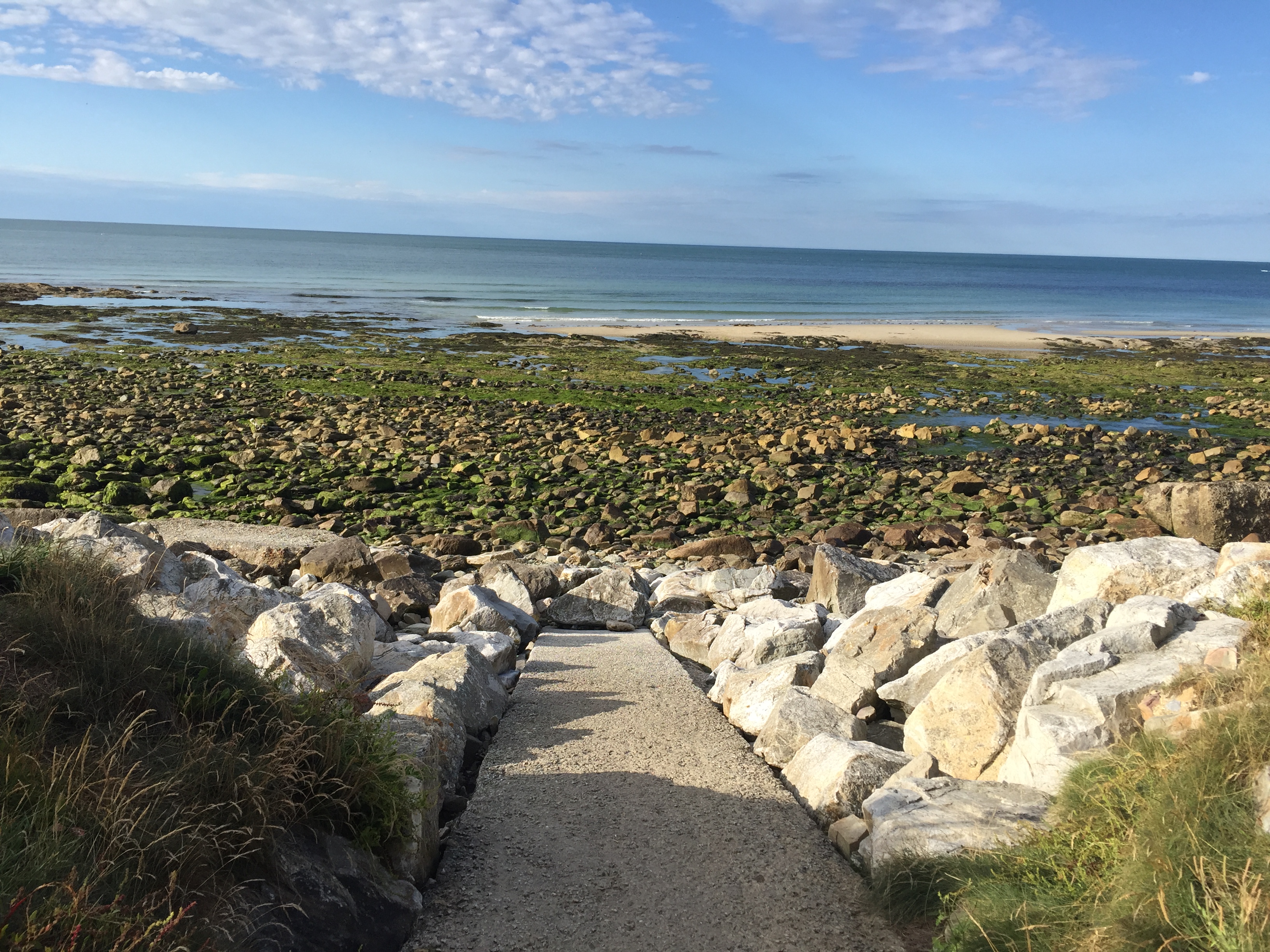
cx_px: 635
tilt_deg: -12.0
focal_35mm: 29
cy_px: 476
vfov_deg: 48.2
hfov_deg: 61.7
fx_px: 1064
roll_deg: -3.4
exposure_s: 1/1647
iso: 32
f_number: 2.2
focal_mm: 4.15
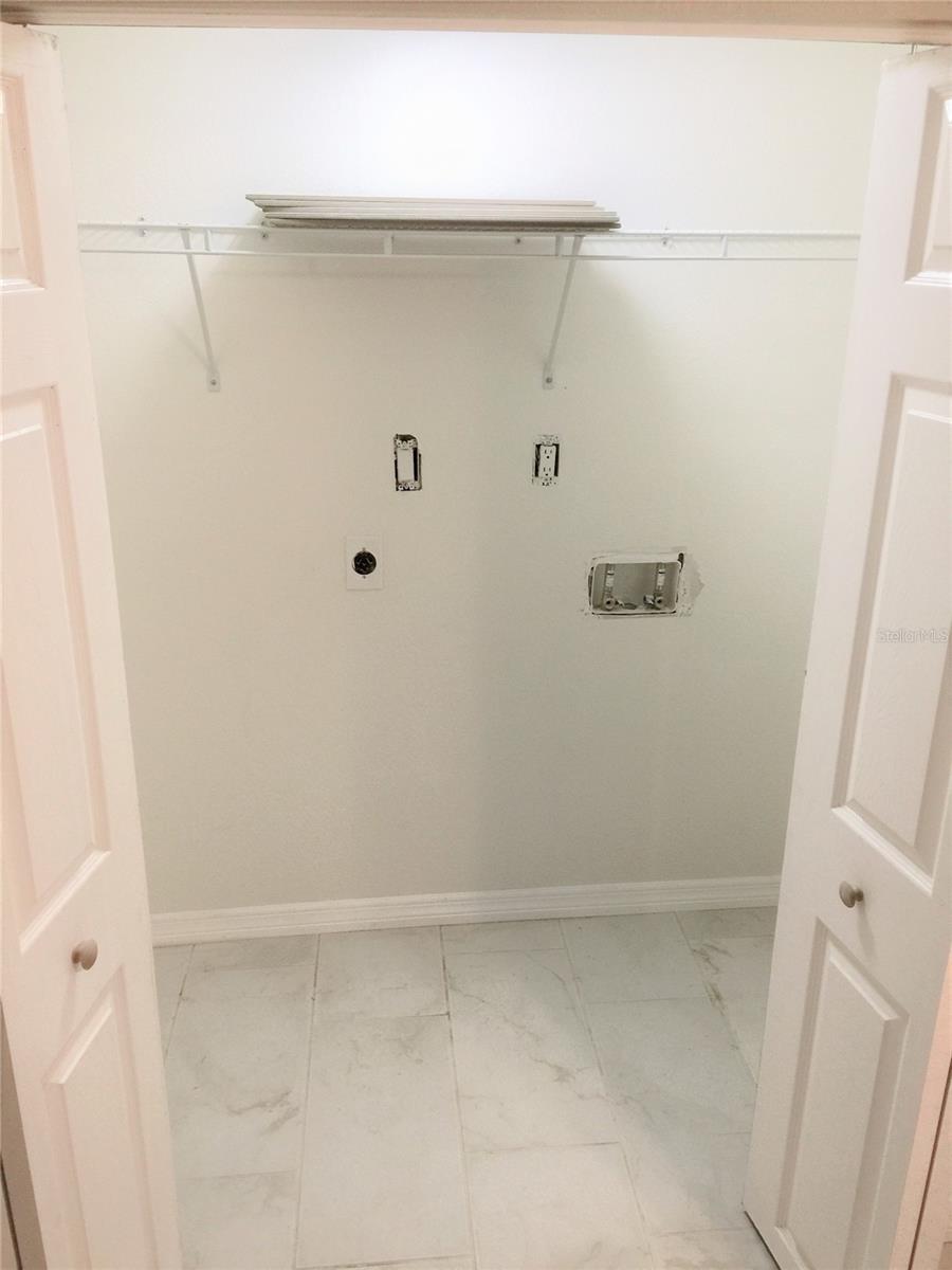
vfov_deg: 61.7
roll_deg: -0.9
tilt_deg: -18.9
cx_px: 476
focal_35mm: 29
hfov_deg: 48.2
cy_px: 635
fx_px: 1063
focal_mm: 4.15
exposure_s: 1/30
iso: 40
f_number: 2.2
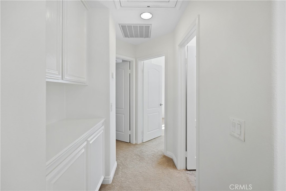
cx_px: 143
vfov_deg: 73.8
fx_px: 127
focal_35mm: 16
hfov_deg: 96.7
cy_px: 96
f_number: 4
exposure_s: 1/15
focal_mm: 16
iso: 100
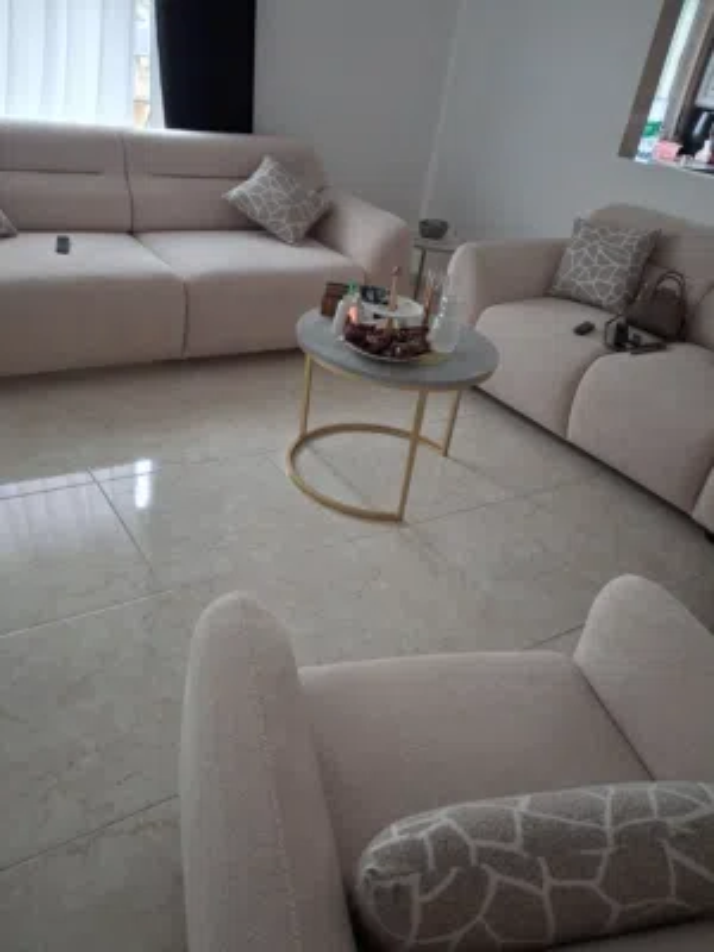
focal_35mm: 27
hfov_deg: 51.4
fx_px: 743
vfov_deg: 65.3
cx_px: 357
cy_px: 476
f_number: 1.8
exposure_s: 1/120
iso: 320
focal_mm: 4
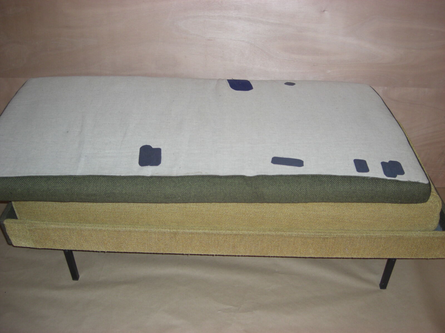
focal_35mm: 38
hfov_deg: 49.0
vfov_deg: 37.7
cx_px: 222
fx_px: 489
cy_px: 166
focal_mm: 7.9
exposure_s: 1/60
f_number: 2.8
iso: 200
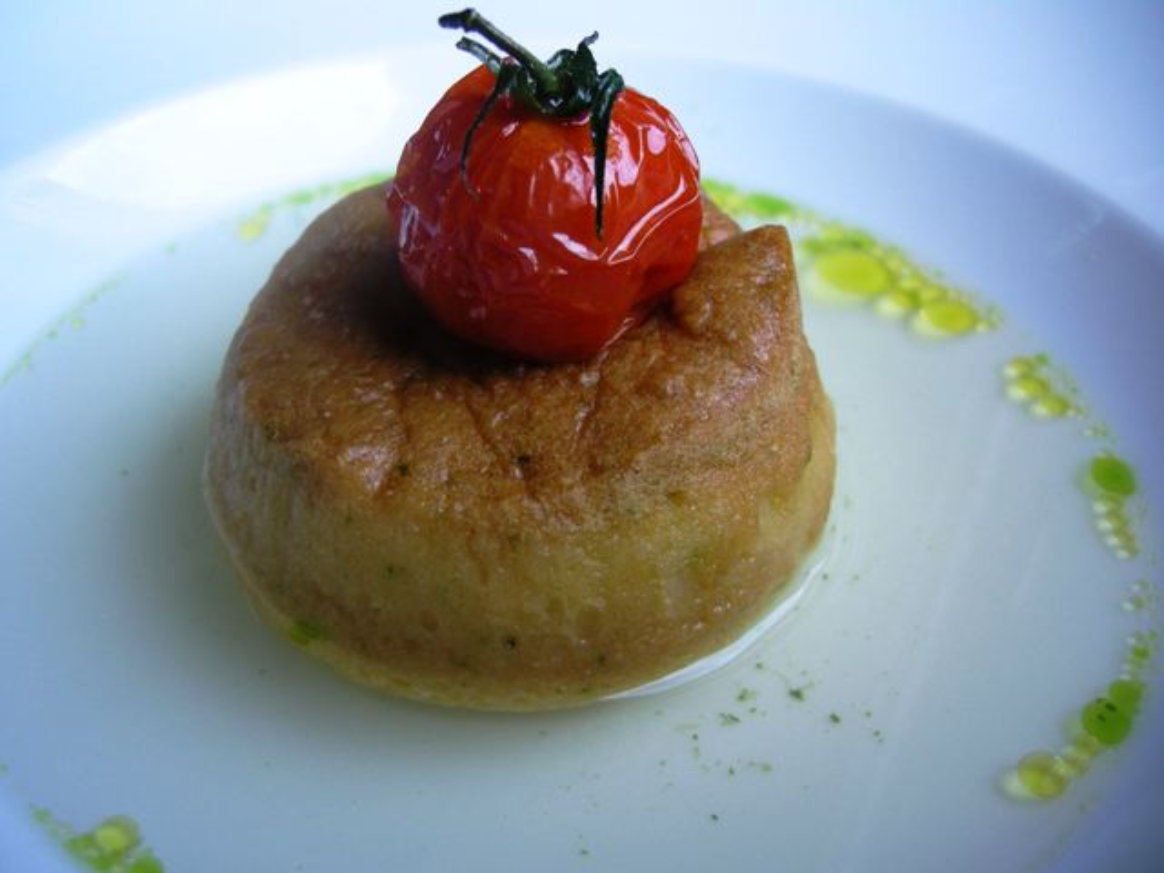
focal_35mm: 36
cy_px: 436
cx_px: 582
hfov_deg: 51.4
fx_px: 1211
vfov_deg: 39.7
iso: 95
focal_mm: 7.5
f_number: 2.7
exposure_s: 1/124
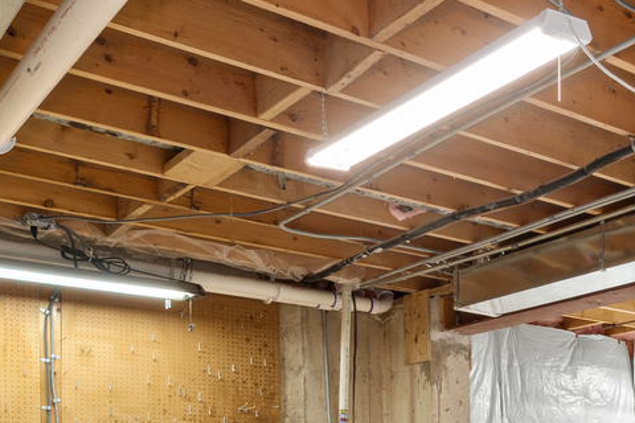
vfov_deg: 23.0
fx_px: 952
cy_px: 506
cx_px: 724
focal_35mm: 54
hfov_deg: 31.9
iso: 400
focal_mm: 16
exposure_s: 1/2
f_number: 10
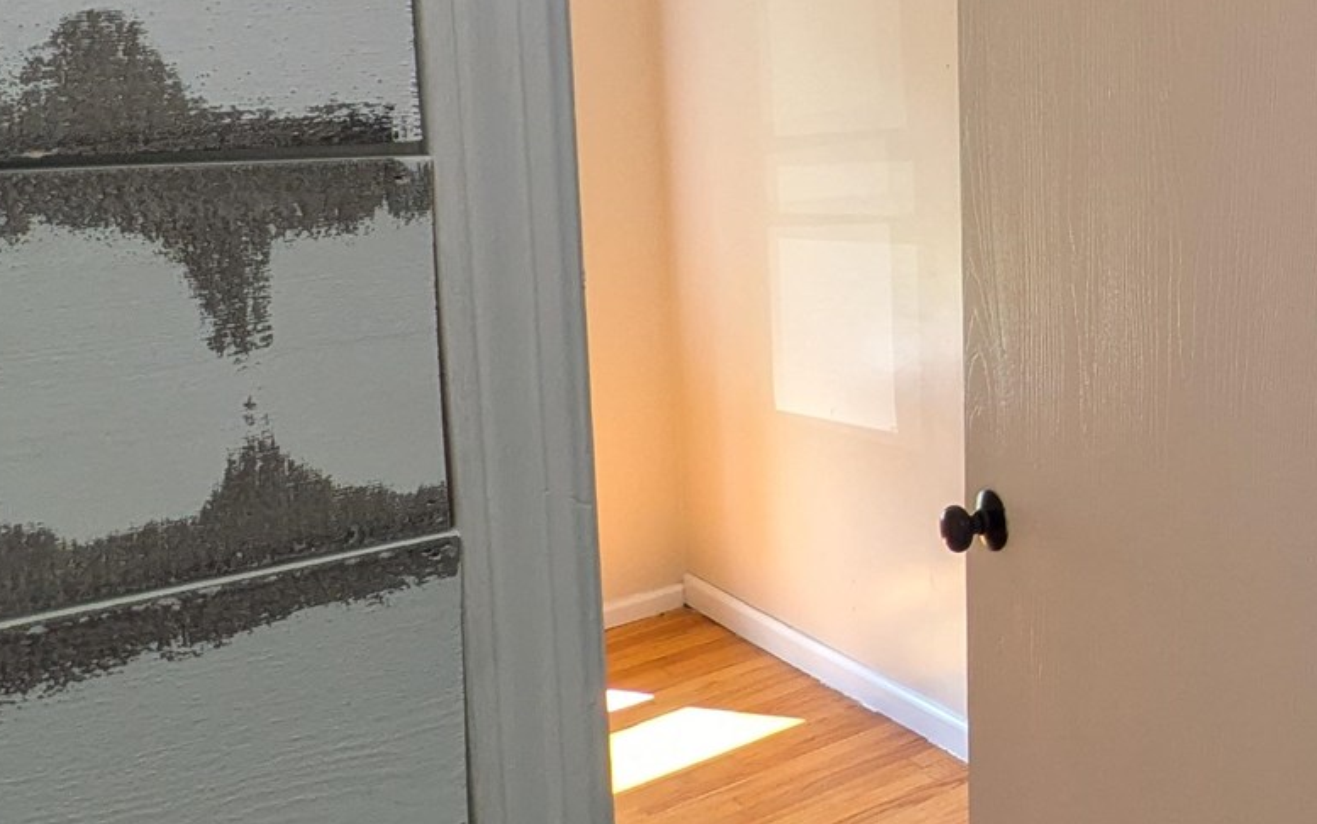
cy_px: 254
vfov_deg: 29.0
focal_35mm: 44
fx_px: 1580
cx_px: 1225
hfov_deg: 41.1
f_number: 2.2
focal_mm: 1.83
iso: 129
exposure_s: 1/120
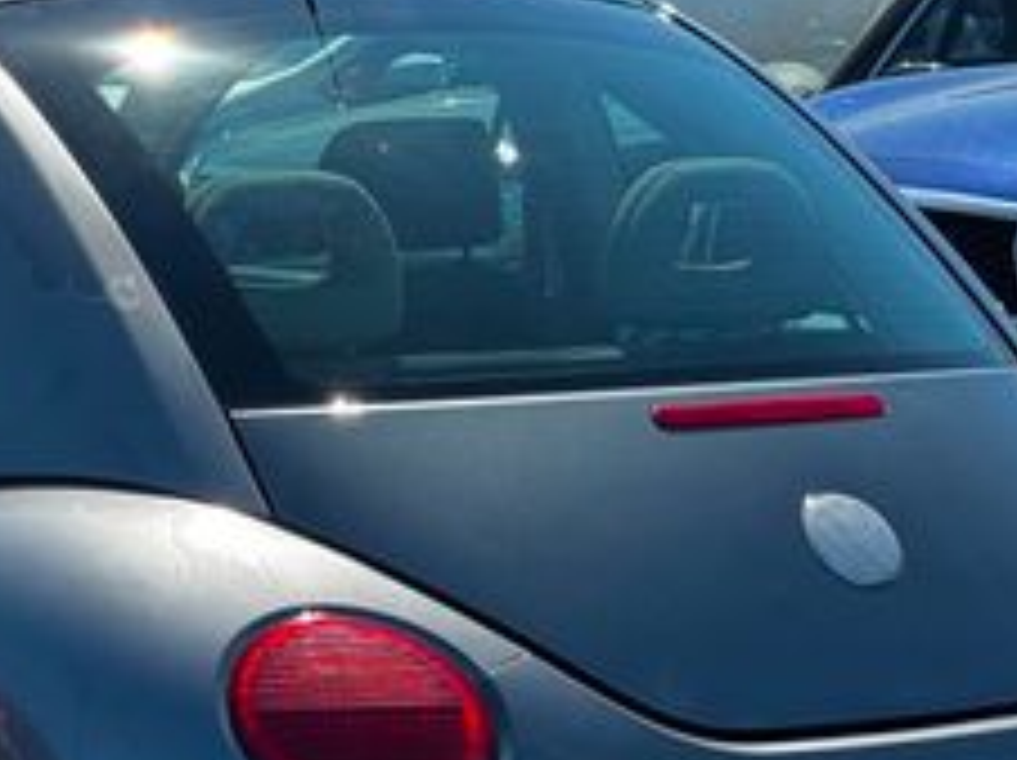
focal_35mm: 136
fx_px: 3991
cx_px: 248
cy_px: 585
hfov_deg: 14.5
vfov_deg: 10.9
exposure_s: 1/2415
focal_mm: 6.76
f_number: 1.78
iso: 64
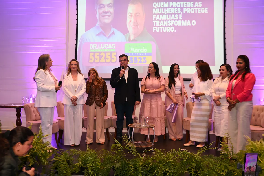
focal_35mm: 35
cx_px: 132
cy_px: 88
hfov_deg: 54.4
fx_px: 257
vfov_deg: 37.9
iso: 2000
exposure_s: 1/200
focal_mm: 35
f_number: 3.5
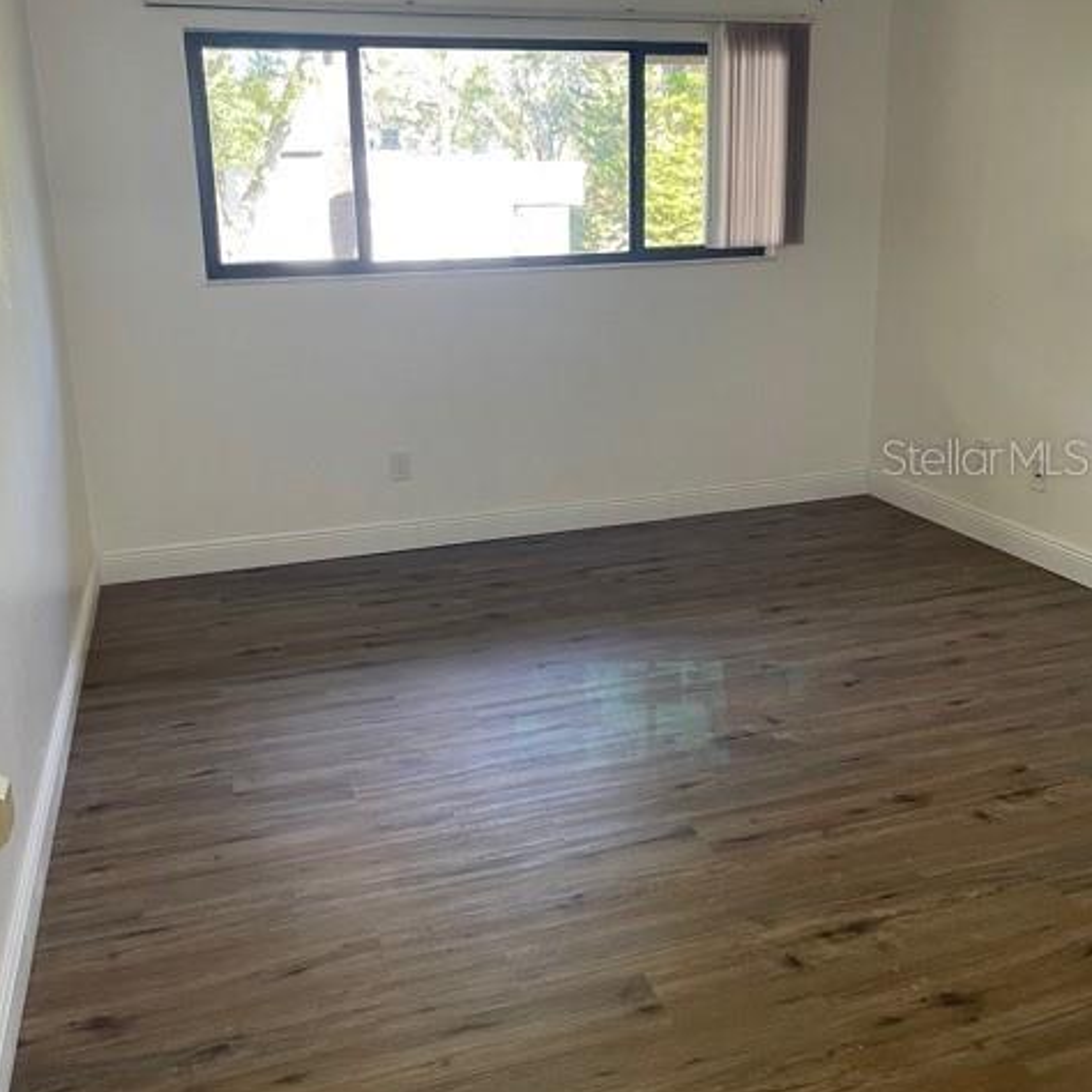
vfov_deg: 52.3
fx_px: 1106
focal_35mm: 31
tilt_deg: -14.3
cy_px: 456
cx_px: 546
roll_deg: +1.5
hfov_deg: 52.5
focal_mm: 5.1
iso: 125
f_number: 1.6
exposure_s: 1/100
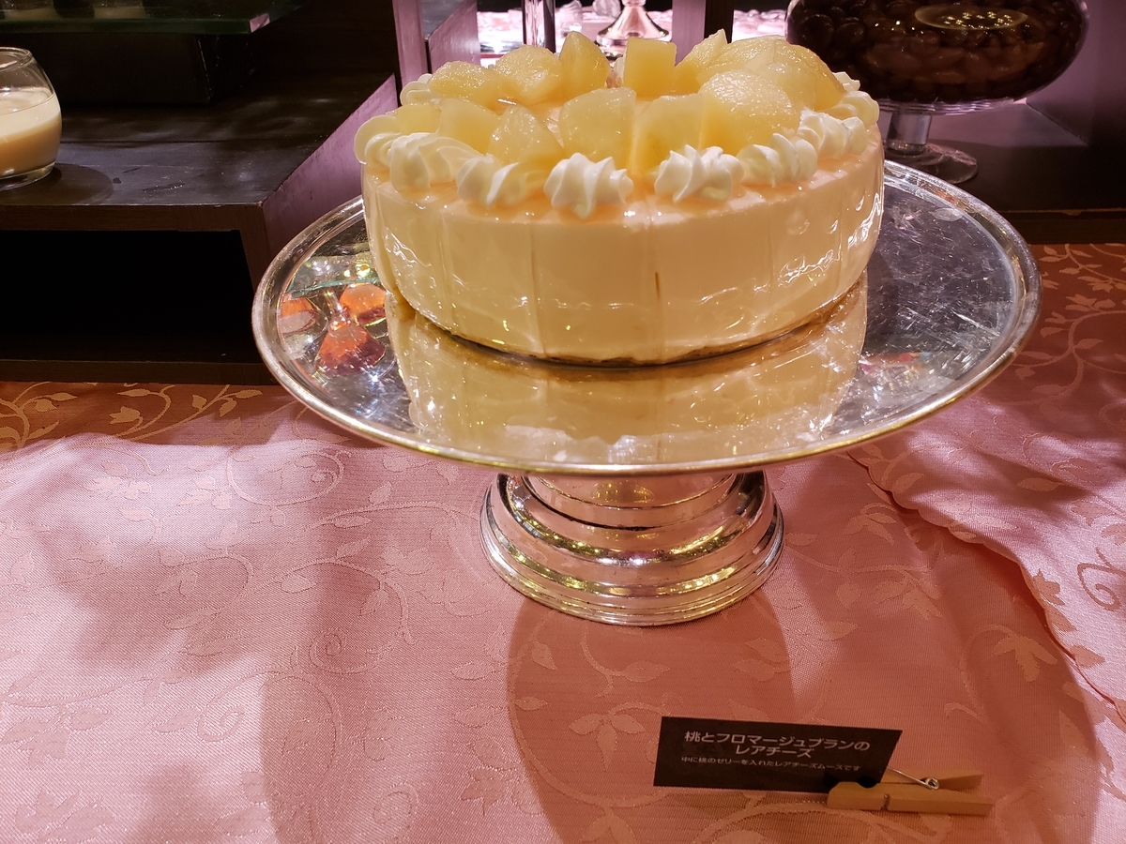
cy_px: 422
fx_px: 846
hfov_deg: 67.3
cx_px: 563
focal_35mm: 26
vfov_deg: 53.1
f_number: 2.4
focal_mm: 4.3
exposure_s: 1/60
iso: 250
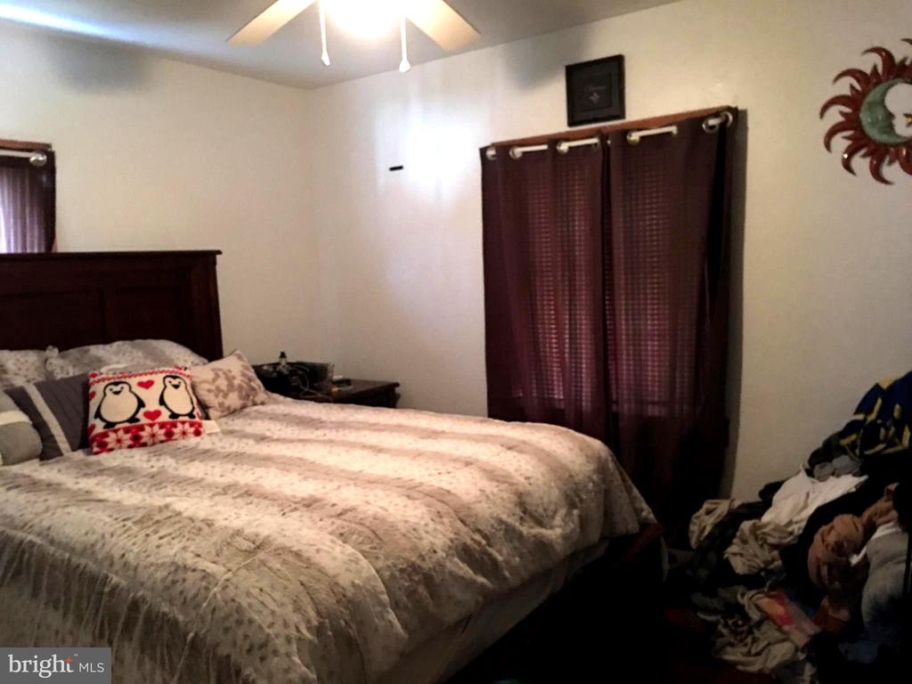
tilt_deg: -4.8
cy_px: 342
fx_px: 764
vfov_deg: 48.2
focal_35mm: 29
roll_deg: +3.2
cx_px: 456
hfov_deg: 61.7
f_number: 2.2
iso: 160
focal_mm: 4.15
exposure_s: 1/4
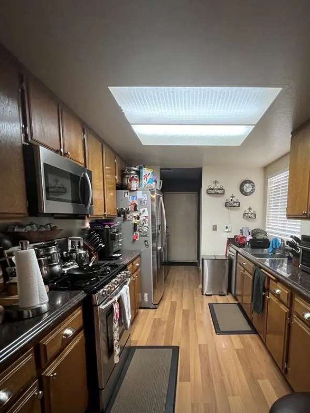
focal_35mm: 17
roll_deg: +0.2
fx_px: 203
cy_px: 245
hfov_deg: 73.7
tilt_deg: -7.4
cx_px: 189
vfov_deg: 90.0
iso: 800
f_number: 1.8
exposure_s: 1/40
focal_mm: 1.57
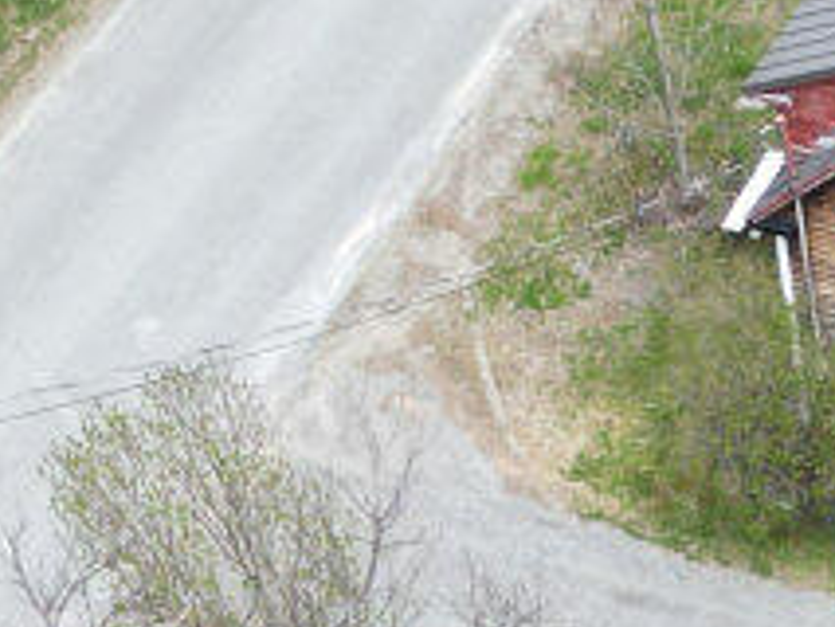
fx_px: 3620
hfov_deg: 12.3
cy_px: 1697
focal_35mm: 150
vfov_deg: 8.7
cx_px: 1374
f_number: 1.7
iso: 100
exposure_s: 1/640
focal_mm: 6.72
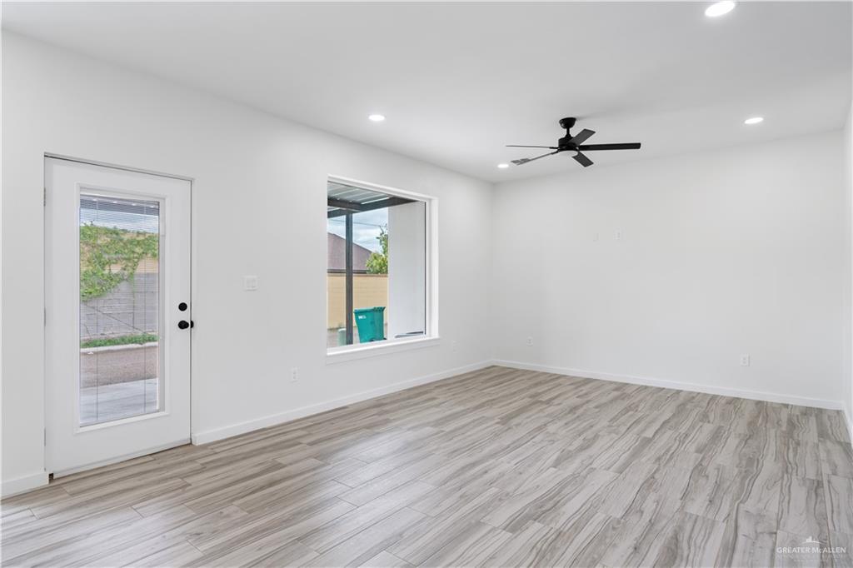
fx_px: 450
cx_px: 426
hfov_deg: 86.9
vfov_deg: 64.5
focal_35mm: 19
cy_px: 284
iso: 160
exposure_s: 1/25
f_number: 2.8
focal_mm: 19
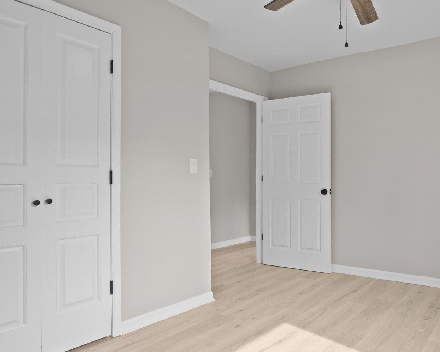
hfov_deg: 62.1
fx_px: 352
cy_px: 179
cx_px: 301
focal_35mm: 27
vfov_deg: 53.2
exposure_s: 1/10
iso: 320
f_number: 8
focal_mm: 17
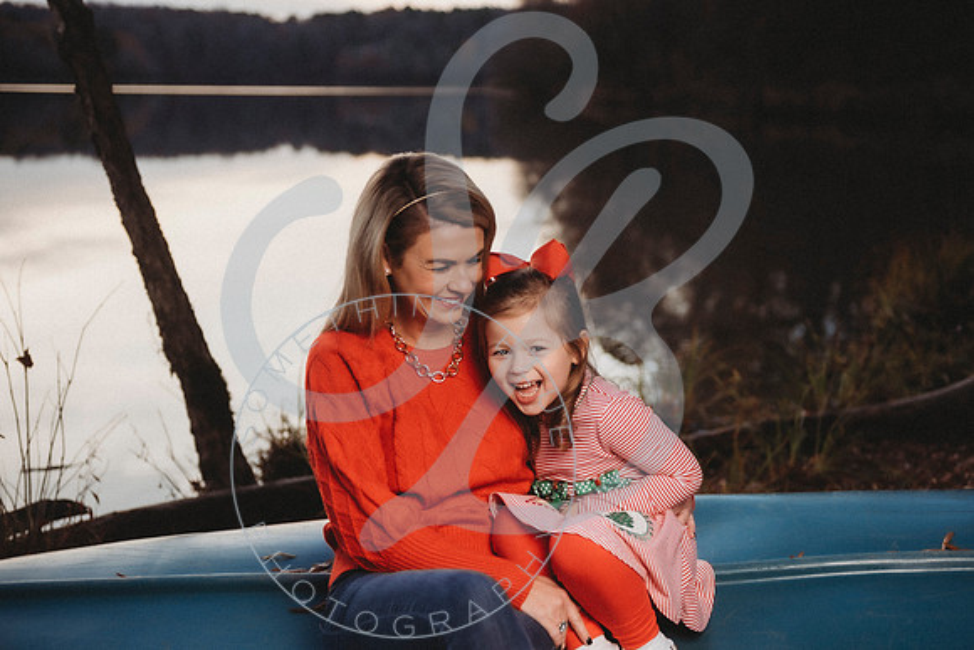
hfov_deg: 36.0
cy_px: 323
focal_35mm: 55
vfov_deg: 24.5
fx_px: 1499
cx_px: 517
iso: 100
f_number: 2.8
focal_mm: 50
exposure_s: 1/320
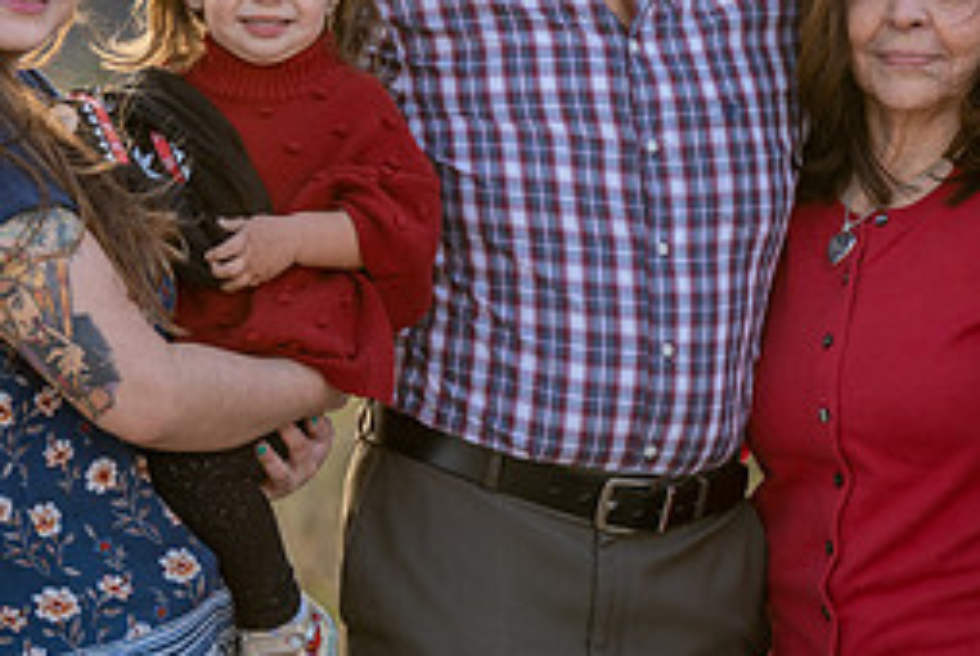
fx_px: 8503
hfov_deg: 6.6
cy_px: 196
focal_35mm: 312
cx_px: 759
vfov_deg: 4.4
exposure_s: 1/320
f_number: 3.2
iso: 100
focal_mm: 126
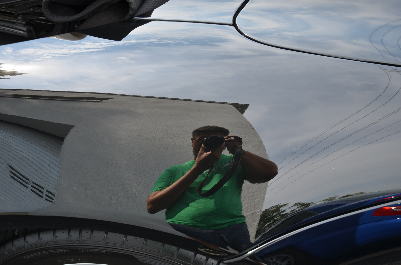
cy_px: 132
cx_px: 200
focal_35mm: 52
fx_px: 584
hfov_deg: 37.9
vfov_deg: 25.6
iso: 200
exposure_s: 1/200
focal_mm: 35
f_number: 7.1
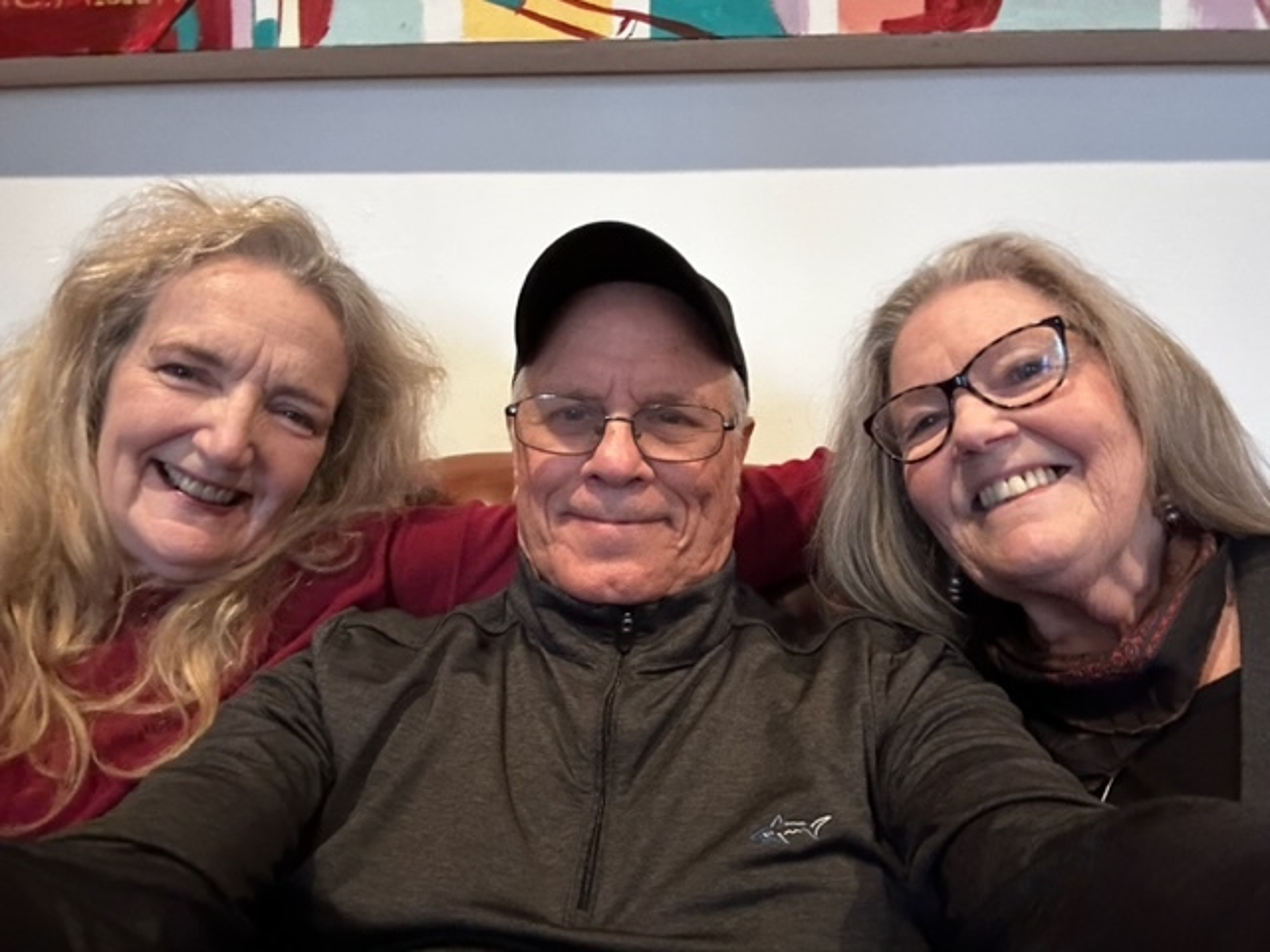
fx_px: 844
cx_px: 635
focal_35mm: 23
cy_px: 476
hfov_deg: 73.9
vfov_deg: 58.9
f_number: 1.9
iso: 640
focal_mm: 2.69
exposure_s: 1/15
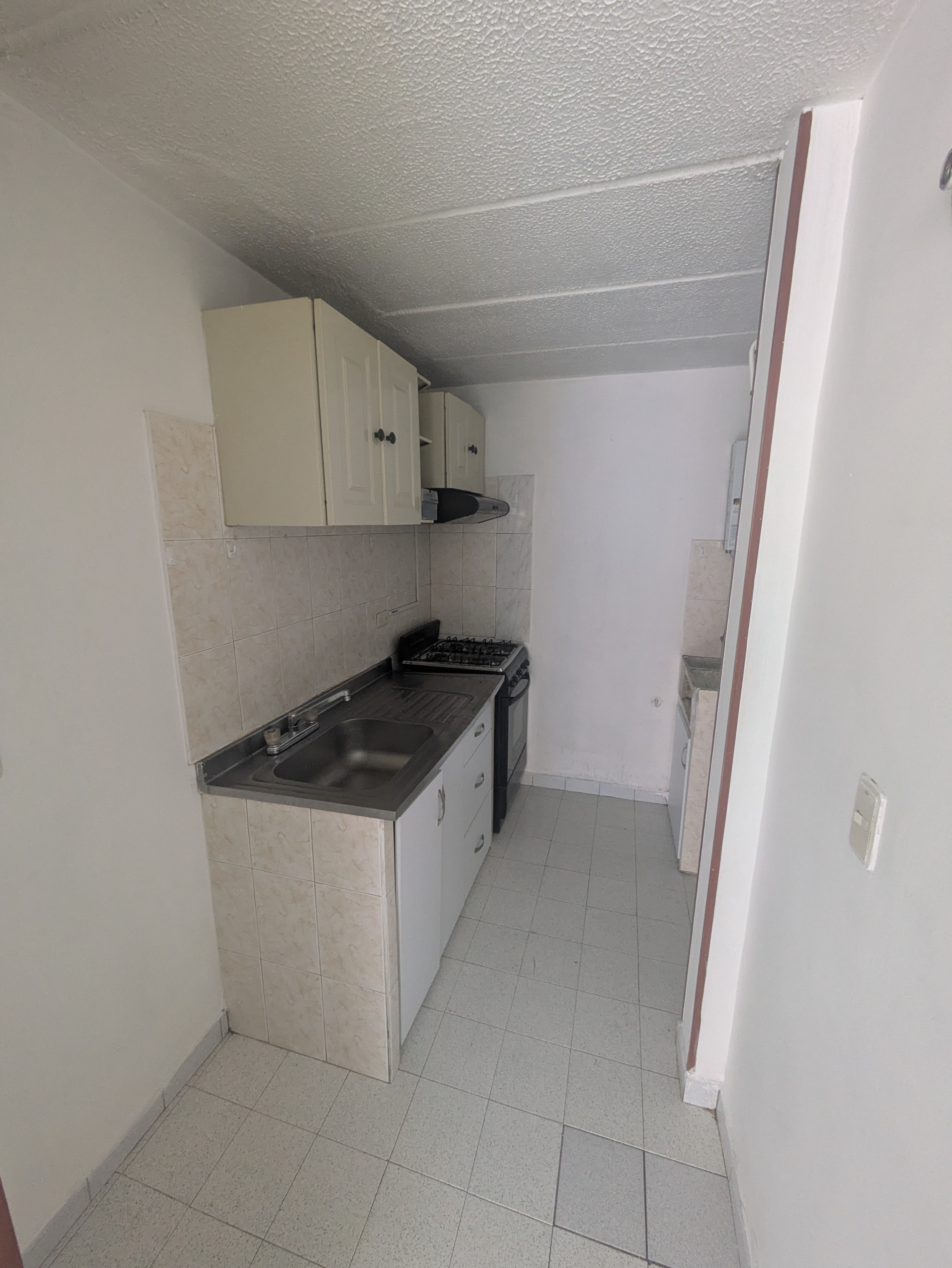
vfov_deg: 102.0
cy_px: 634
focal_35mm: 14
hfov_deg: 85.7
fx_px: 513
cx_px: 476
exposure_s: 1/60
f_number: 2.2
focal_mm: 1.83
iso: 235
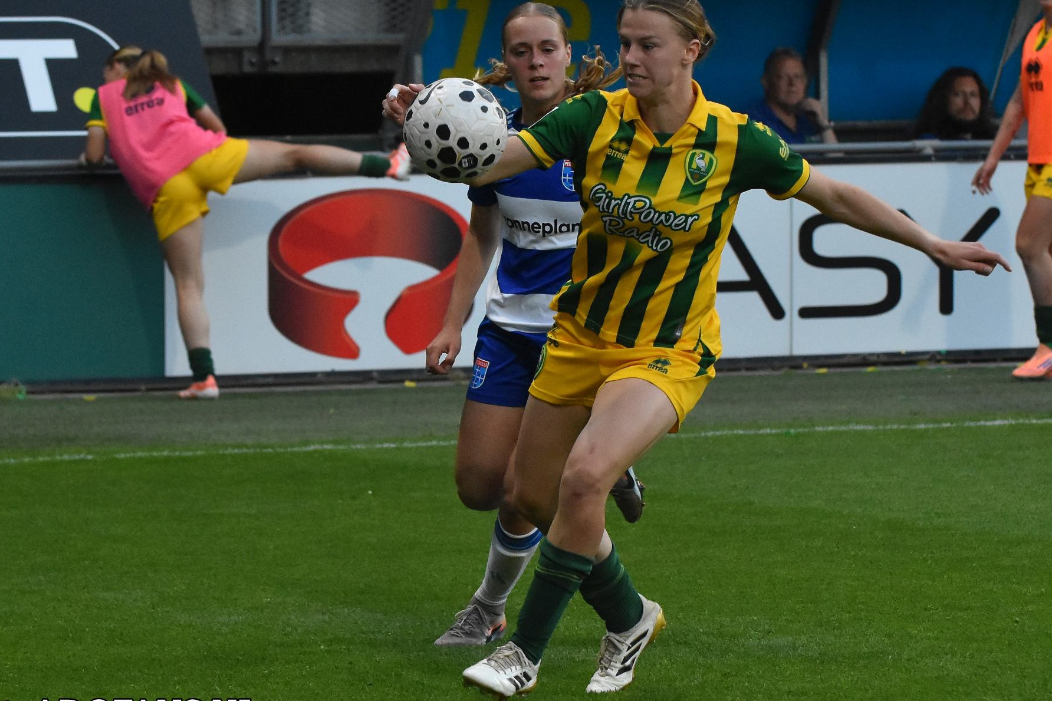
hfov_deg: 12.1
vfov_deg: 8.1
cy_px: 350
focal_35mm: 170
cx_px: 555
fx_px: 4953
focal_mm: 105
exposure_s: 1/1000
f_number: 4
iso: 3200
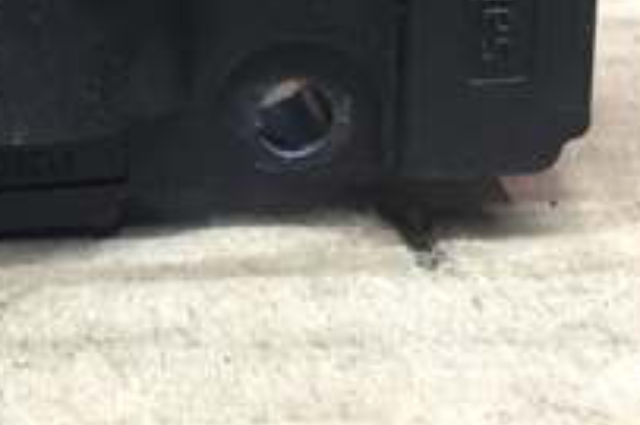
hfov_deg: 20.4
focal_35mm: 95
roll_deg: -0.5
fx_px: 1687
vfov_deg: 13.7
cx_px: -73
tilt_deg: -17.9
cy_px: -176
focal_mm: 4.15
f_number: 2.2
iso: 125
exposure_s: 1/33
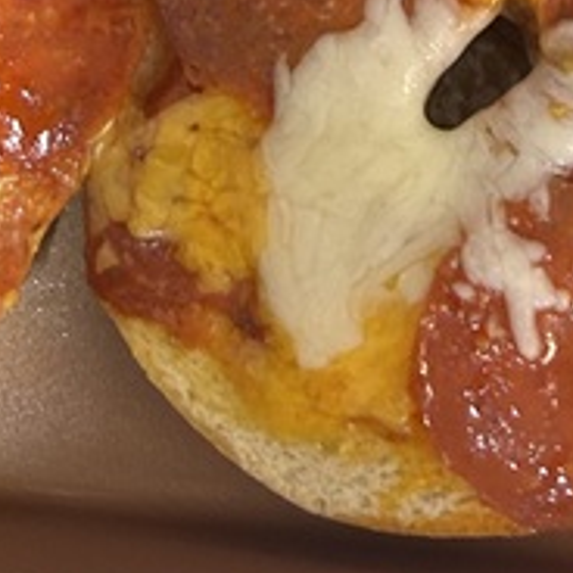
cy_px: -828
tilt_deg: -65.3
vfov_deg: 11.2
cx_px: 629
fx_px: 2397
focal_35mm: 128
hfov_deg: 13.4
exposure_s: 1/60
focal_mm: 5.7
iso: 125
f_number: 1.5
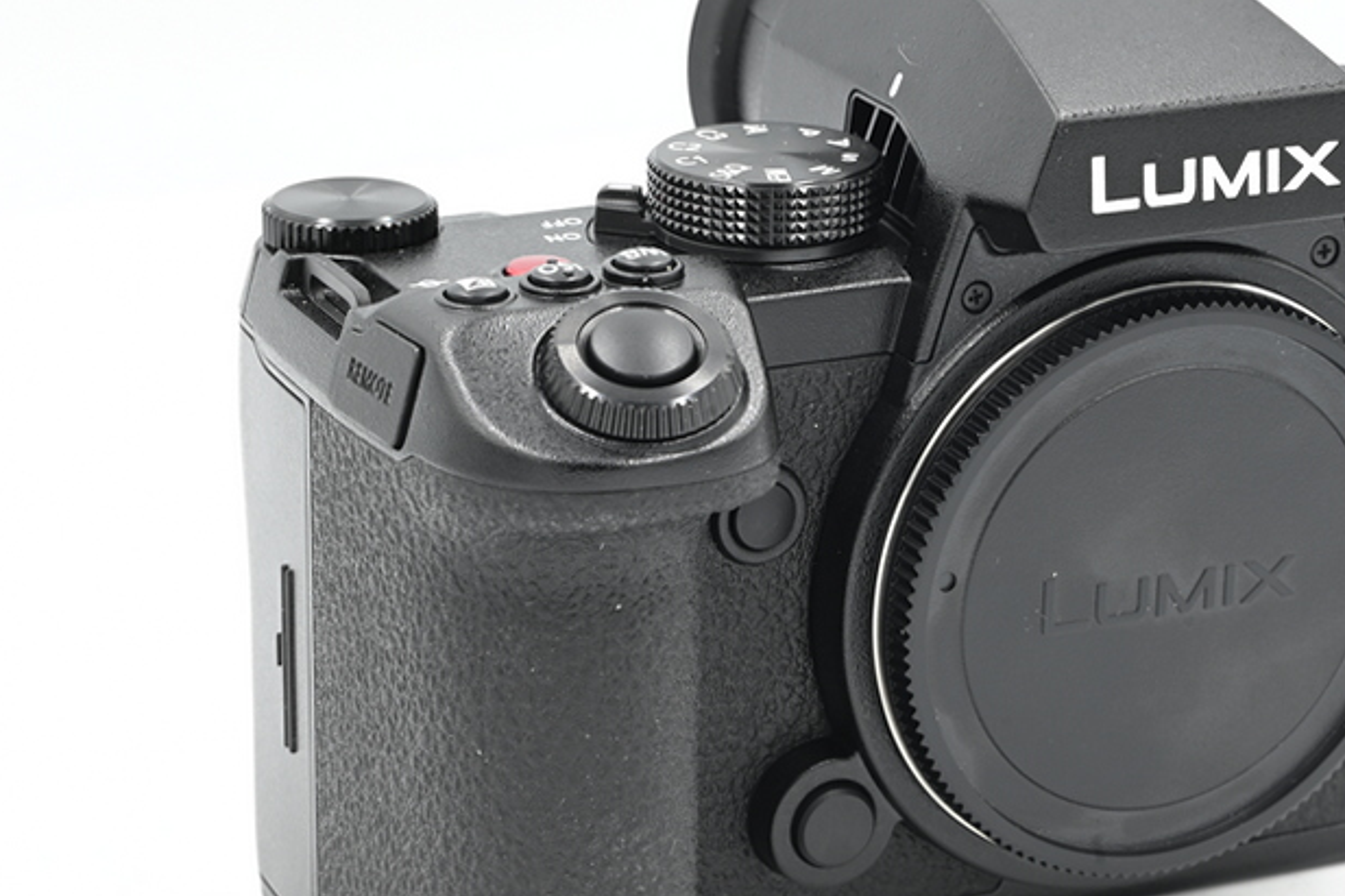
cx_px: 817
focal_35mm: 118
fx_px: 4407
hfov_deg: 17.3
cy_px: 496
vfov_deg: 11.6
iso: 200
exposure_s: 1/13
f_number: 14
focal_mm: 75
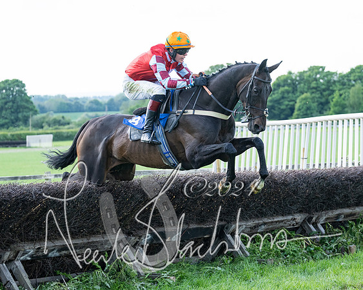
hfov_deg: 17.0
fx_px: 1215
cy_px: 156
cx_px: 171
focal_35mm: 113
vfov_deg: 13.6
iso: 400
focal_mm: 70
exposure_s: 1/2000
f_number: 2.8
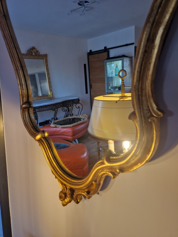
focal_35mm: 23
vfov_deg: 73.9
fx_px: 158
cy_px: 118
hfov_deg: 58.9
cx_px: 89
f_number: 1.8
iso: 200
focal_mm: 5.4
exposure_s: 1/100
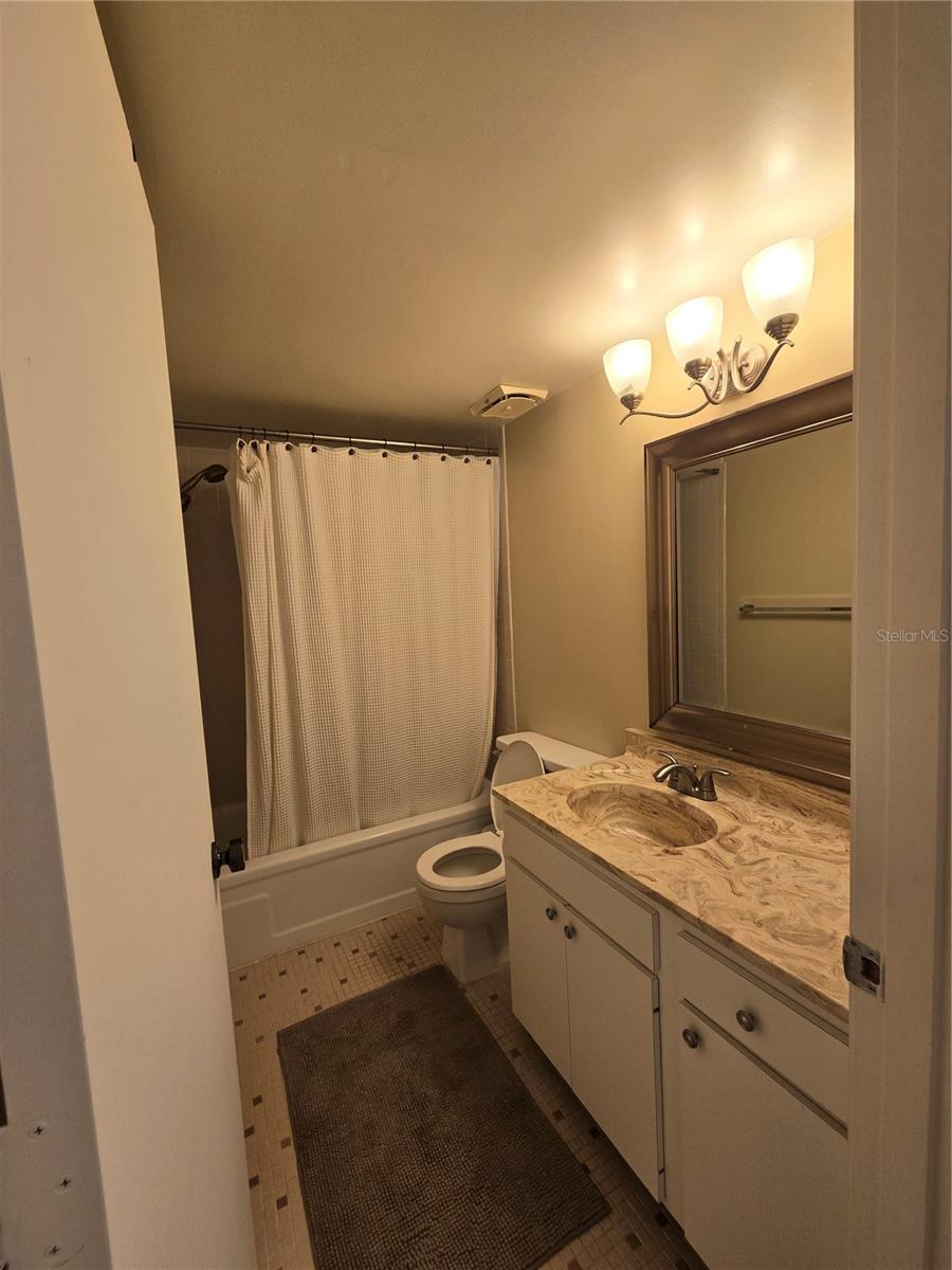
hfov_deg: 89.9
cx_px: 476
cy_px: 635
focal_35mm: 13
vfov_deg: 106.2
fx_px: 477
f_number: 2.2
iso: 64
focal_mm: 2.2
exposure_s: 1/60
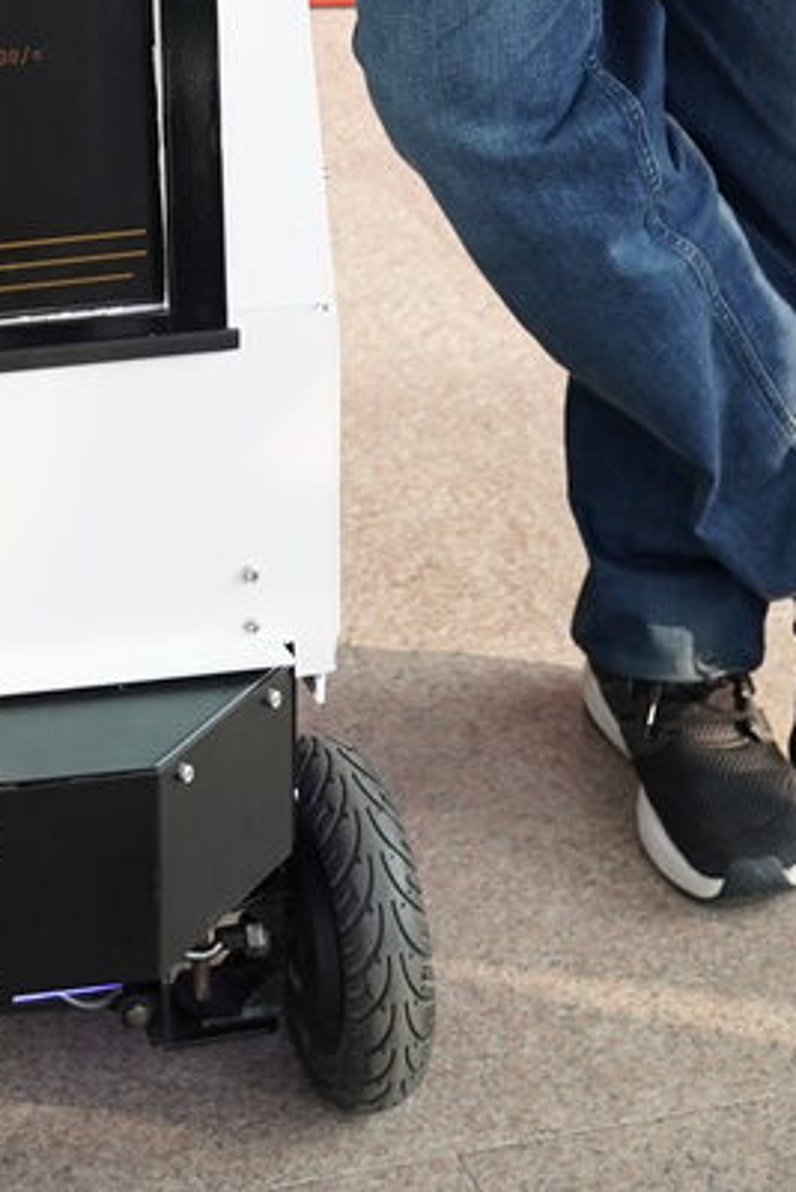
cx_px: -76
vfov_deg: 19.0
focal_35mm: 96
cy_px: -519
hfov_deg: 14.0
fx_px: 3181
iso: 500
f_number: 4
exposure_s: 1/250
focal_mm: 24
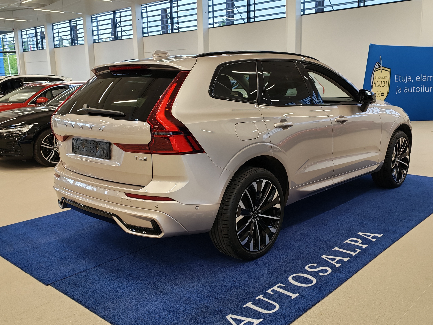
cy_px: 162
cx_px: 216
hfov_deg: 52.6
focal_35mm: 35
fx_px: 438
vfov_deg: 40.7
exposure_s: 1/100
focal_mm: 6.12
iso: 134
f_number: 1.9
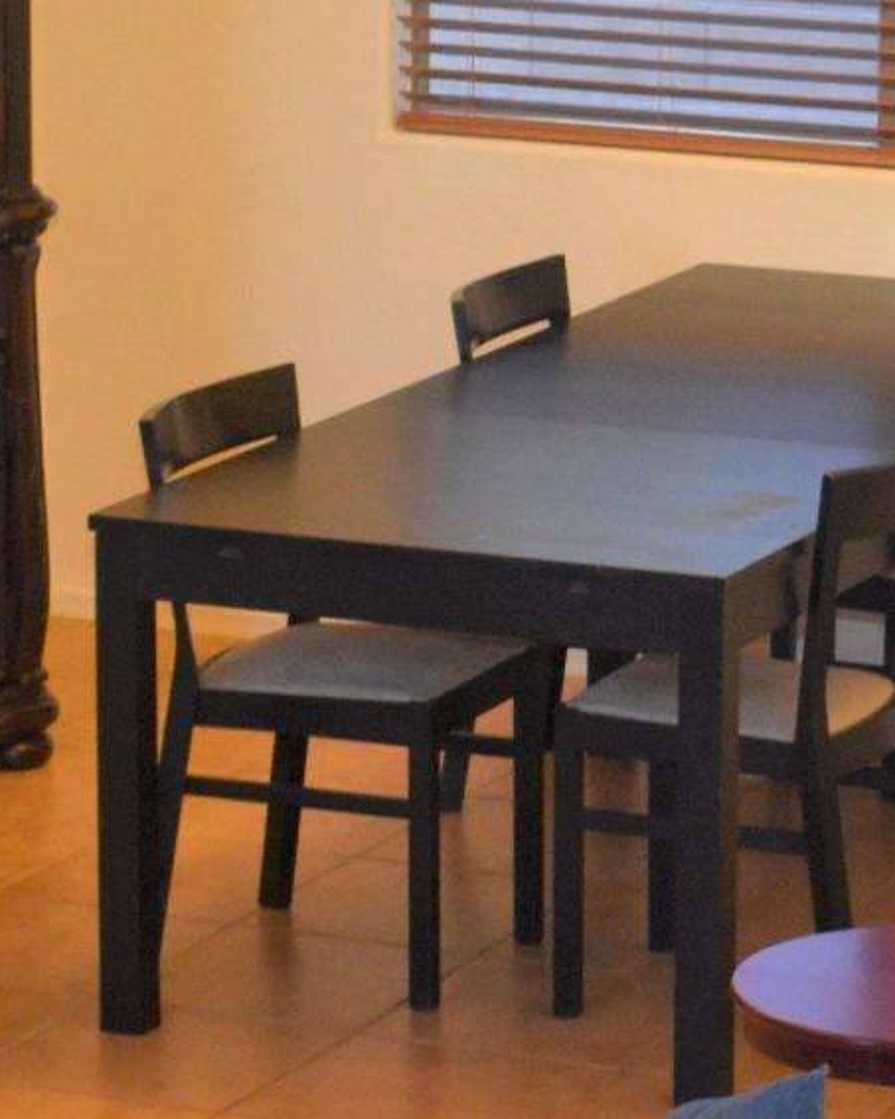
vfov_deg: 10.7
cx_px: 832
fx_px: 5925
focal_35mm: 179
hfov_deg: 8.6
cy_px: 190
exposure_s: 1/60
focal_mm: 24
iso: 900
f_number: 4
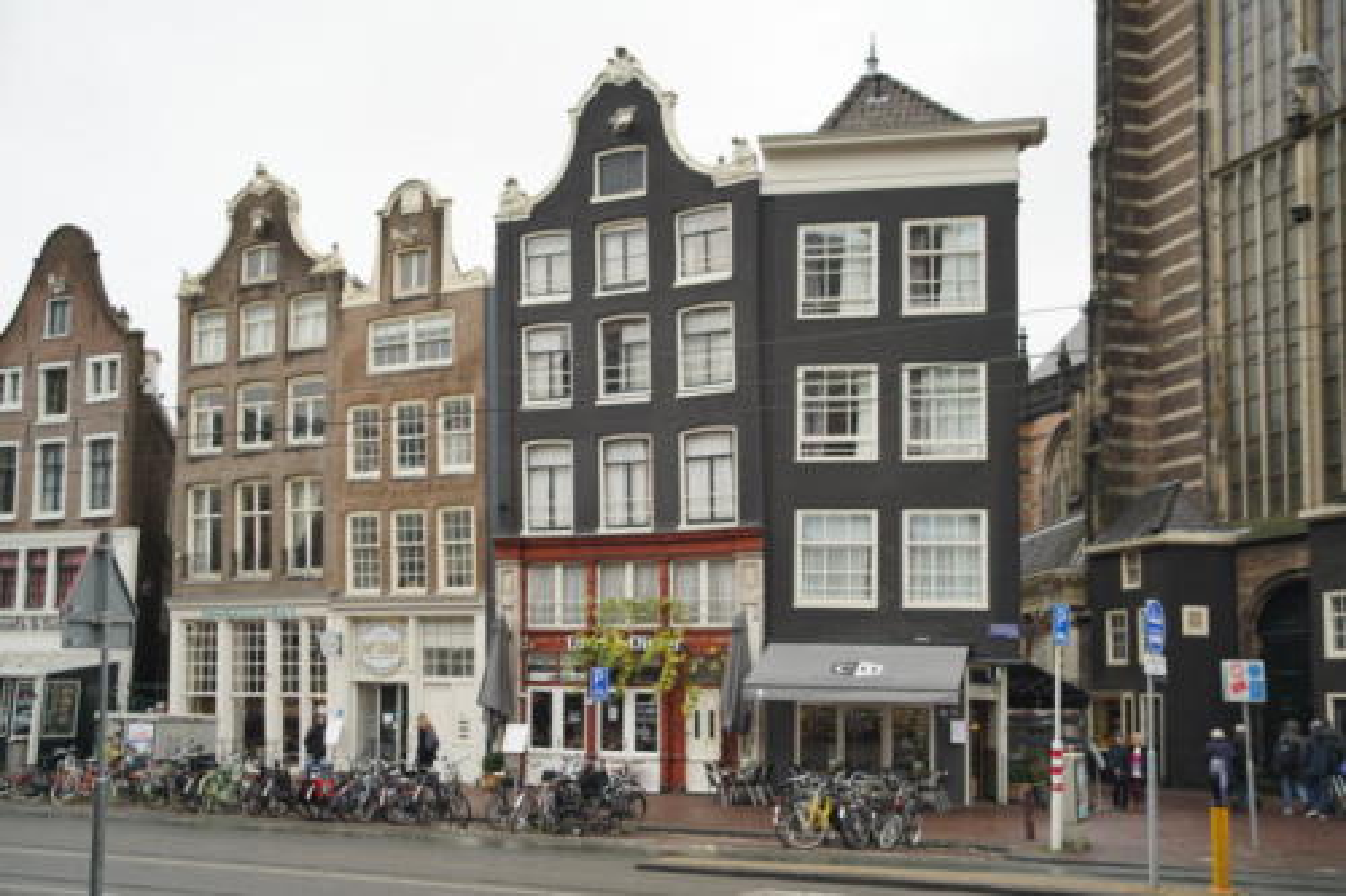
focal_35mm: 40
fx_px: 1495
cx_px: 673
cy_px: 448
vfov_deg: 33.4
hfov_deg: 48.5
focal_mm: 40
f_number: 3.2
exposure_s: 1/100
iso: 100
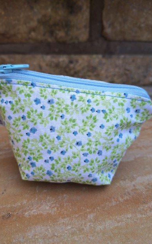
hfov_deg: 49.3
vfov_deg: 72.5
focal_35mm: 25
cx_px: 72
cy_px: 125
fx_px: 166
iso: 40
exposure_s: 1/191
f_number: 1.8
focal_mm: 5.54
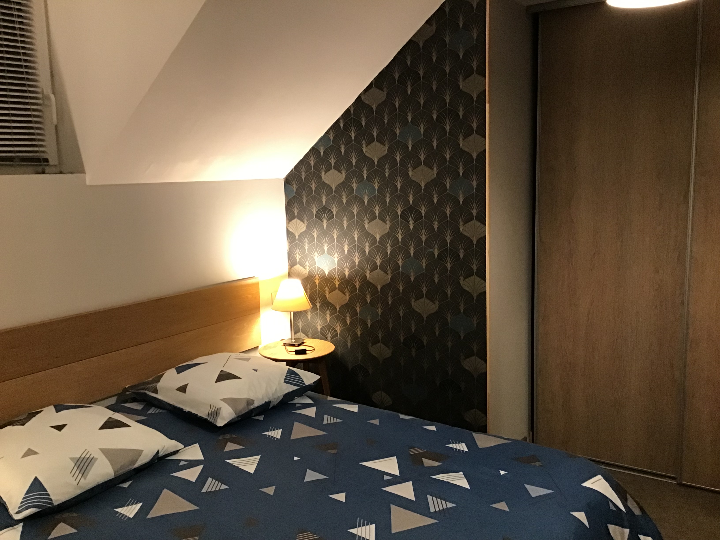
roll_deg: +1.1
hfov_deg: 58.4
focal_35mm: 31
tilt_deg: -8.3
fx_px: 645
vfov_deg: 45.4
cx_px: 360
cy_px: 270
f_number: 2.4
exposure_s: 1/33
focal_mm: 3.3
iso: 200
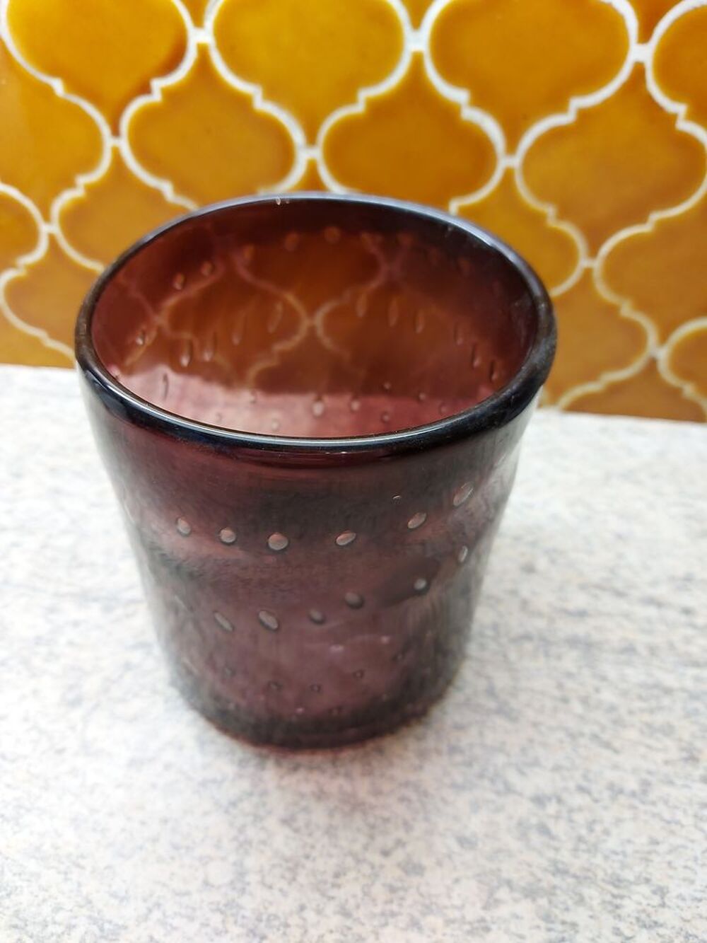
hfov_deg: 56.8
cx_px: 354
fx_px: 653
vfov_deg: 71.6
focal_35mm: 24
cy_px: 472
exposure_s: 1/50
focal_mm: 5.23
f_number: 1.8
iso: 200
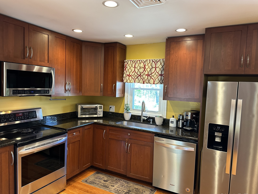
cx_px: 126
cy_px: 100
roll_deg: -1.6
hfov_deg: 69.4
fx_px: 186
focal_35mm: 25
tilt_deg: -4.1
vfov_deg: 54.9
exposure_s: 1/60
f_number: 1.78
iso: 250
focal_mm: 6.86
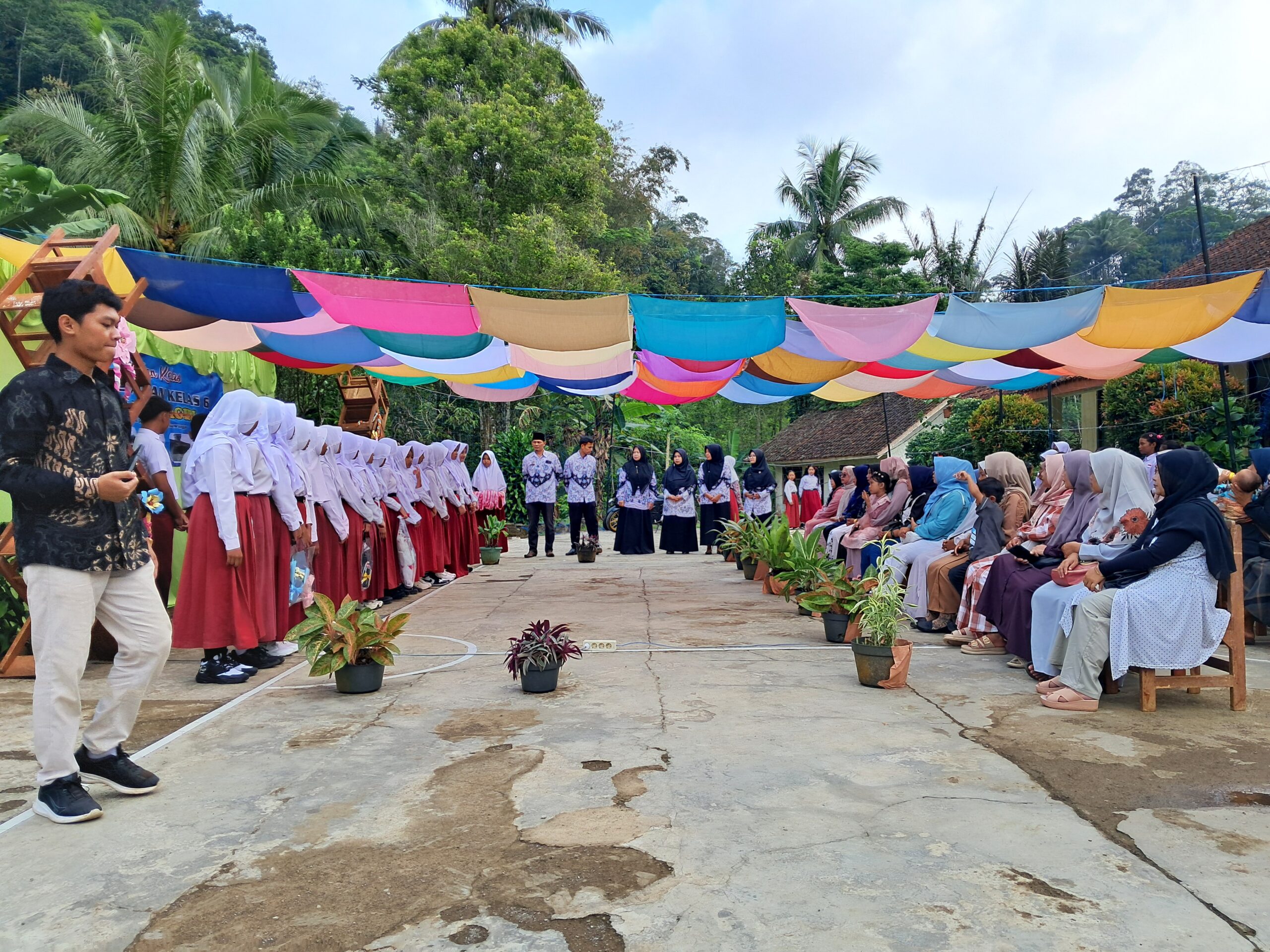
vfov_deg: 51.4
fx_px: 991
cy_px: 476
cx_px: 635
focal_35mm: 27
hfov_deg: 65.3
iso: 50
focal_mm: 4
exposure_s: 1/369
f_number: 1.8
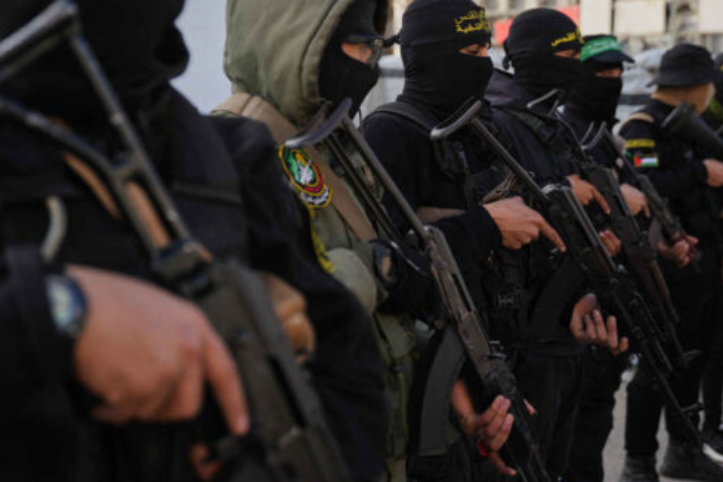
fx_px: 1133
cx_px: 299
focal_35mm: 56
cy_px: 129
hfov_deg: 35.3
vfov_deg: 23.8
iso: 200
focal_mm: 38.3
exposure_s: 1/1600
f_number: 2.8
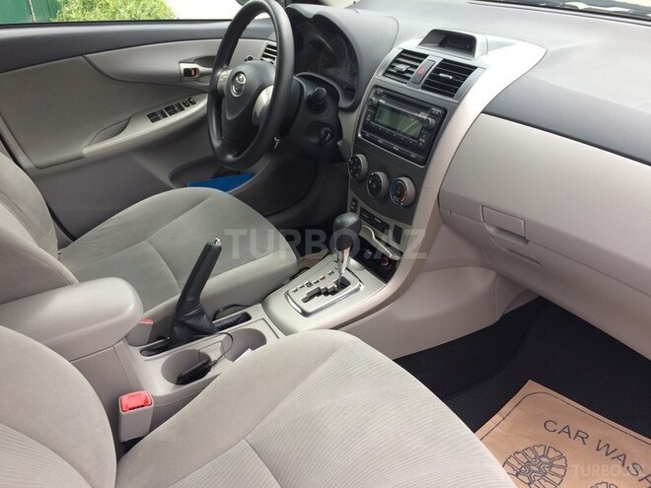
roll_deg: +1.7
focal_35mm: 29
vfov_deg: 48.2
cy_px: 244
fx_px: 545
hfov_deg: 61.7
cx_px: 326
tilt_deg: -29.3
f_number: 2.2
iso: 32
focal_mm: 4.15
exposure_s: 1/104
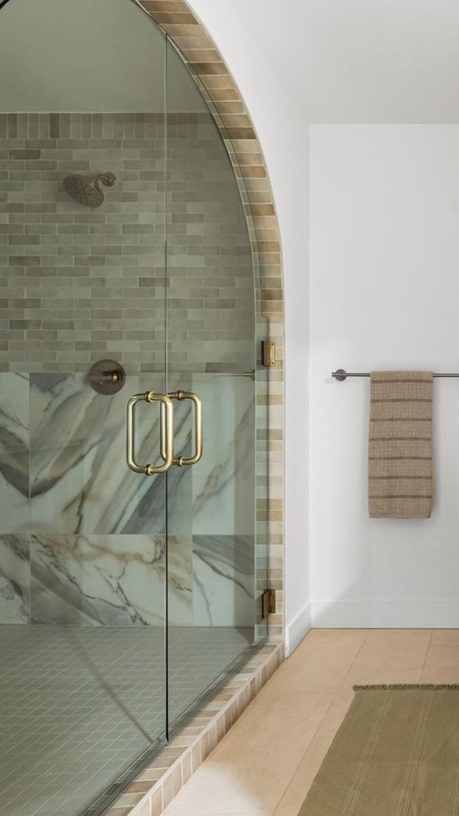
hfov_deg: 37.6
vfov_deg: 71.9
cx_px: 497
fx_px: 563
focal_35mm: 26
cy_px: 404
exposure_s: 1/2.5
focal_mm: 16
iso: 800
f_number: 8
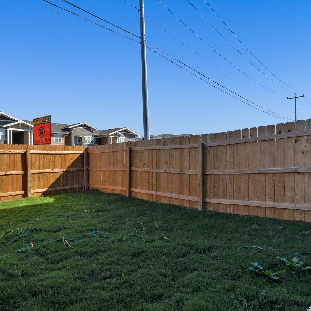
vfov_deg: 72.1
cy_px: 156
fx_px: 213
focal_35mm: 21
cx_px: 100
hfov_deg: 69.7
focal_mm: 16
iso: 100
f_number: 9
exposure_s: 1/125
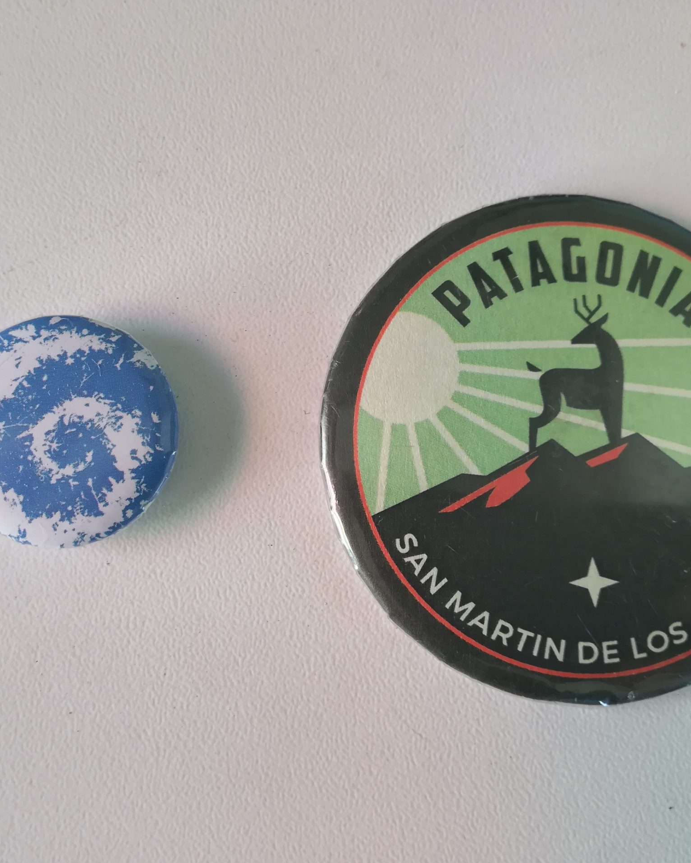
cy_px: 433
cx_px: 267
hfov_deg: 43.1
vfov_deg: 52.8
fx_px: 869
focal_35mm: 34
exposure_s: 1/33.3
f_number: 2.2
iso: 100
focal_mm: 3.83
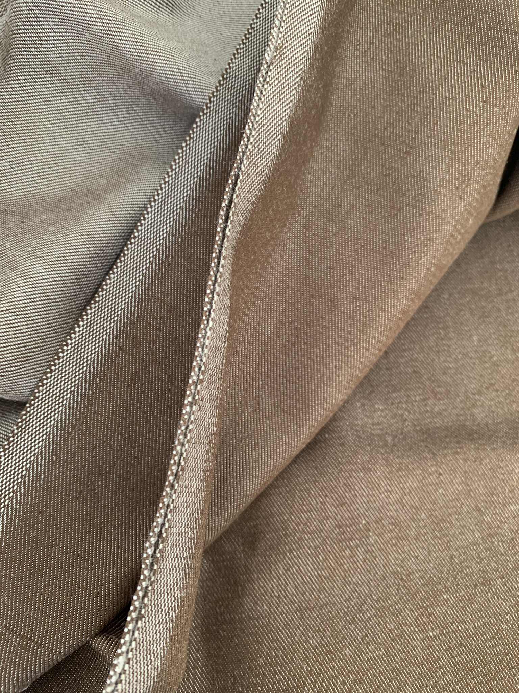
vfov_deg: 67.3
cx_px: 260
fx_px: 520
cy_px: 346
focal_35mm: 26
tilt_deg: -70.9
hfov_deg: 53.1
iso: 250
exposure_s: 1/60
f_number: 1.8
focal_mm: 4.25
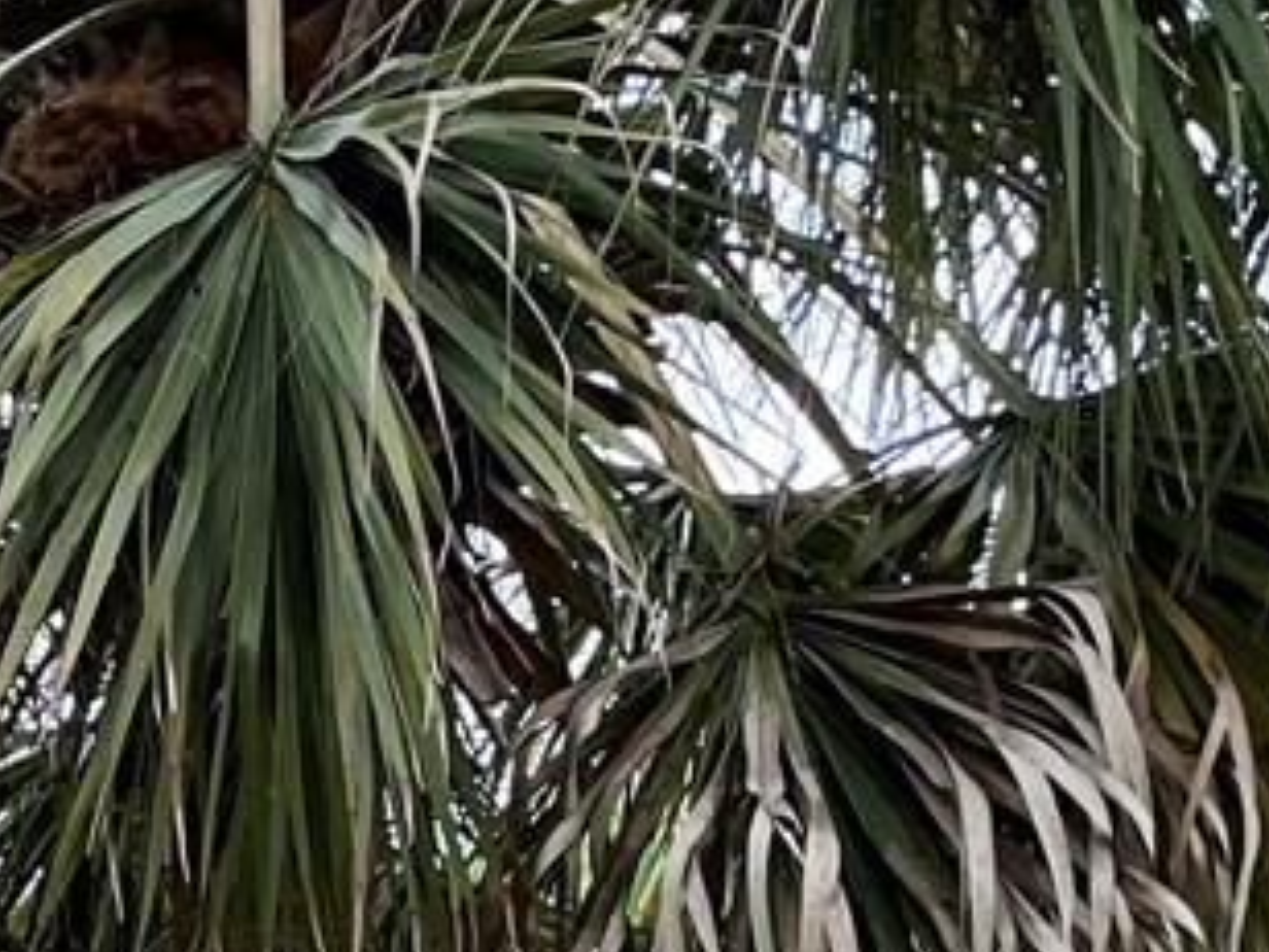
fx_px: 4949
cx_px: -976
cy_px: 2399
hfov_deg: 13.2
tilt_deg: -2.7
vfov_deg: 9.6
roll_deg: +2.7
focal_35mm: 135
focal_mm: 4.2
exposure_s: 1/302
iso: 32
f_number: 1.6
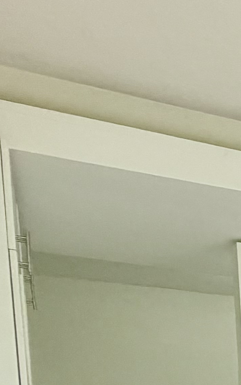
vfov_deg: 24.1
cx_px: 774
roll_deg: +1.0
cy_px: 510
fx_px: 777
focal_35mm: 74
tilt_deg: -3.8
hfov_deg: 10.4
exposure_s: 1/121
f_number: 2.2
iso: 250
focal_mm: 2.22
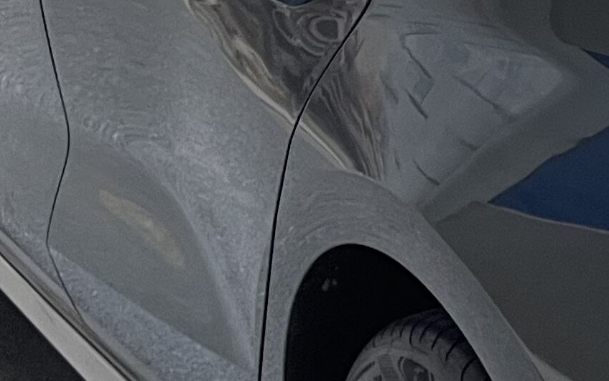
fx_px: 2174
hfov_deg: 13.9
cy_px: 206
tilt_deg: -16.8
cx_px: 1153
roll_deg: -0.8
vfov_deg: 10.0
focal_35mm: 131
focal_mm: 4.2
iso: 125
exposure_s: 1/84
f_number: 1.6
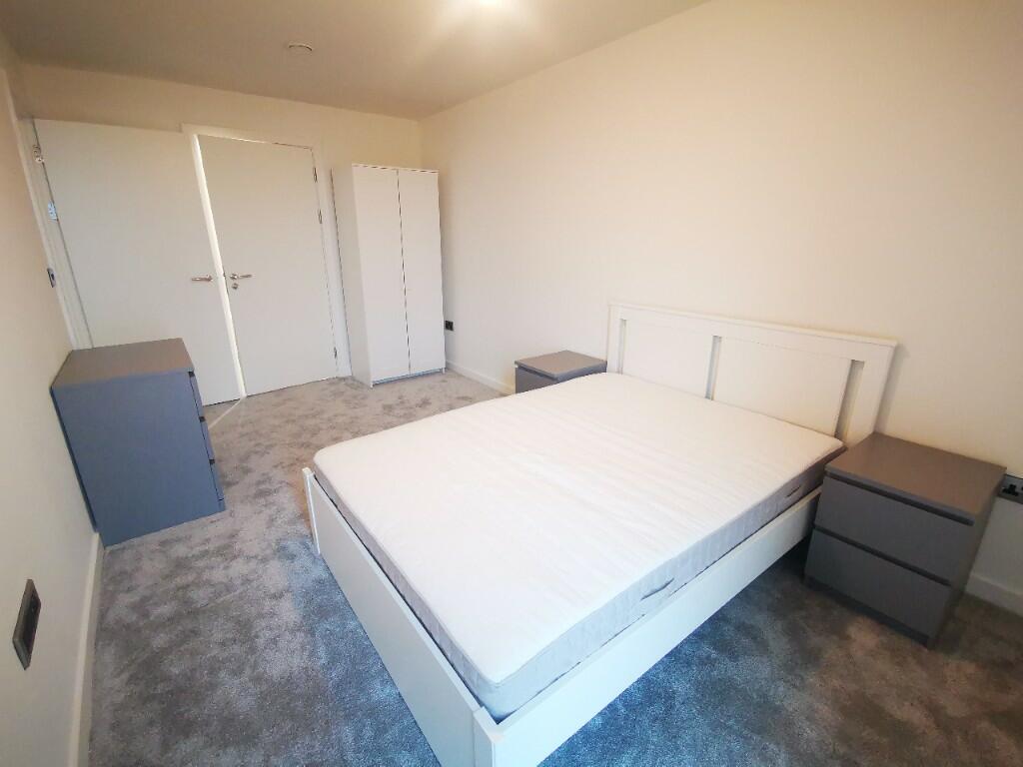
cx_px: 512
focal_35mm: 16
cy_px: 384
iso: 400
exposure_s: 1/33.3
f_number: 2.2
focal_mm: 2.35
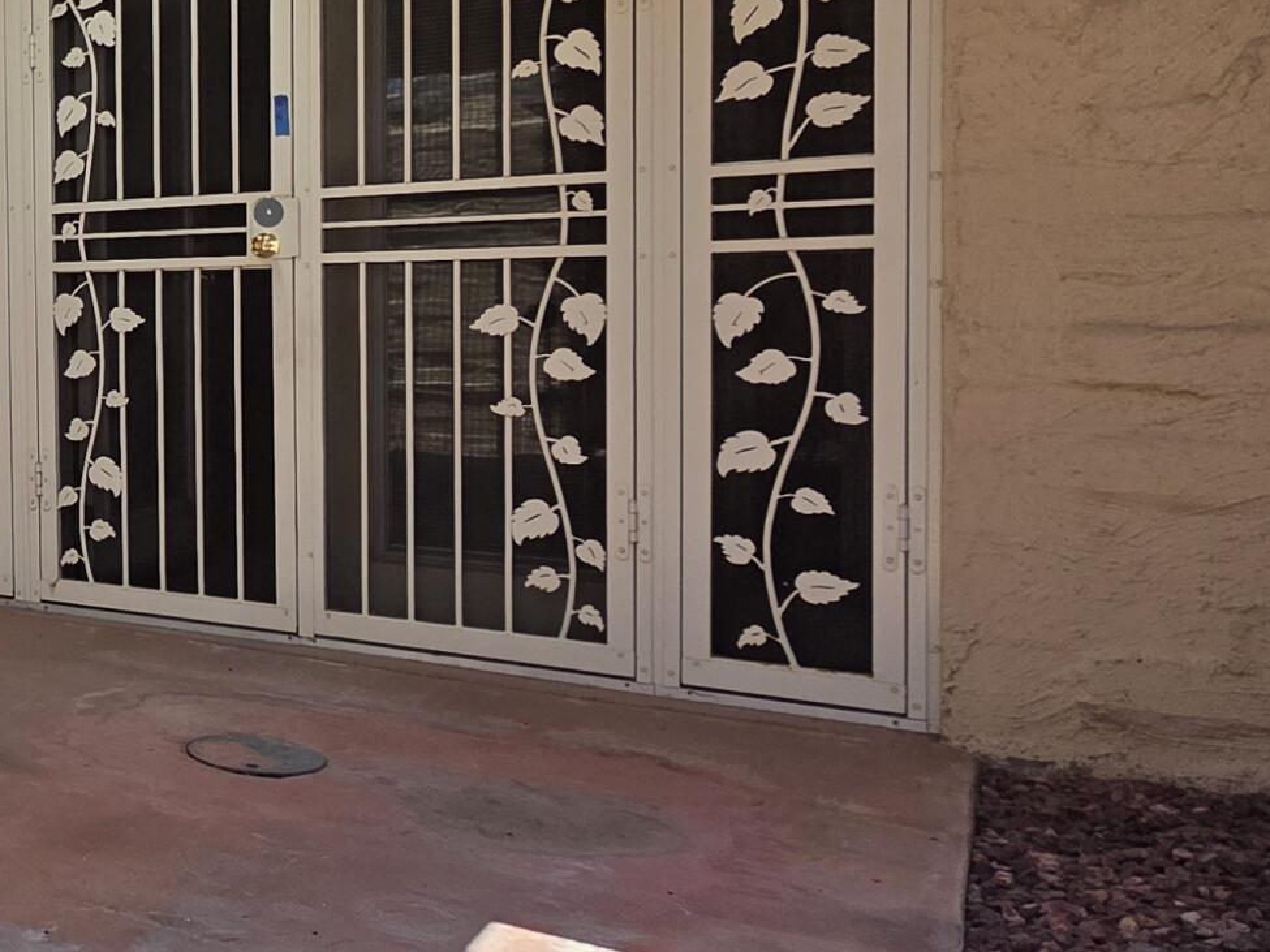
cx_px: -453
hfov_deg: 32.4
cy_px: 354
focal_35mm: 40
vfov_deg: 35.7
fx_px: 1467
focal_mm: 2.2
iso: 40
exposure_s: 1/701
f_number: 1.9
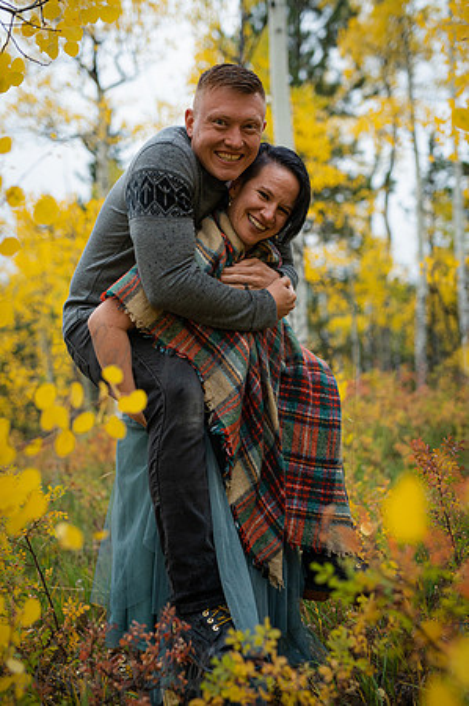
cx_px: 234
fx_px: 979
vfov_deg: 39.6
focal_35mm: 50
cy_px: 353
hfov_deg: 26.9
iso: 1250
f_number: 2.5
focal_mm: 50
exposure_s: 1/640
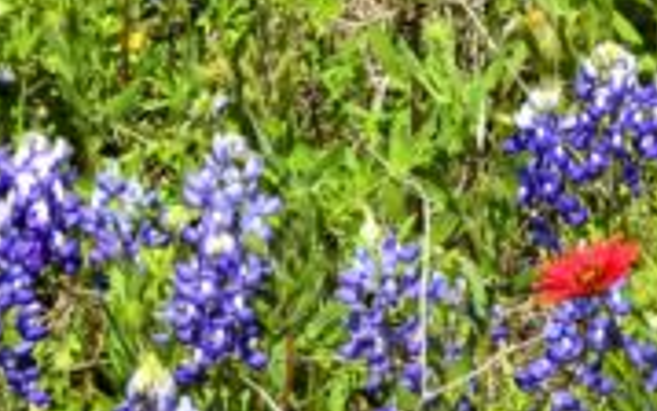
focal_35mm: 283
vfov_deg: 4.6
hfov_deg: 7.3
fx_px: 5069
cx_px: 881
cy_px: -299
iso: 200
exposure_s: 1/125
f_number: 16
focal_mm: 52
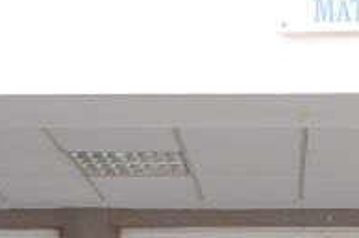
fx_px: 986
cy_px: 277
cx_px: 276
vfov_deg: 13.5
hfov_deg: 20.4
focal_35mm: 99
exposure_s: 1/125
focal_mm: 20
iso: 250
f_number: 5.6
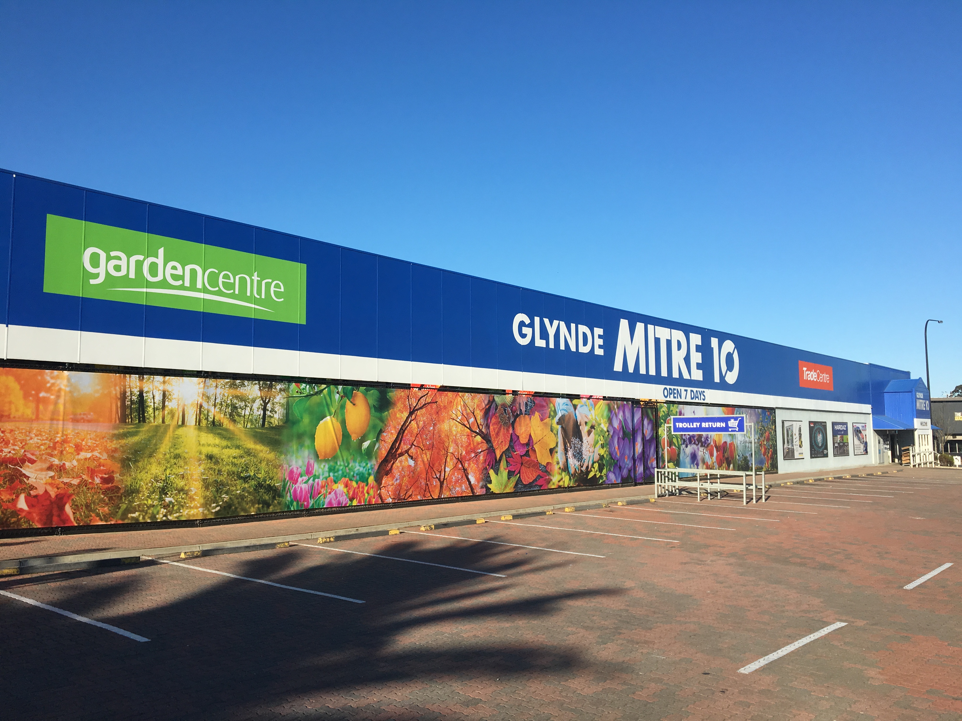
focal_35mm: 29
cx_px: 481
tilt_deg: +7.6
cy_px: 360
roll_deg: +0.5
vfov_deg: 48.2
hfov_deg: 61.7
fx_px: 806
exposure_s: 1/1748
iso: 25
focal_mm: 4.15
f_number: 2.2
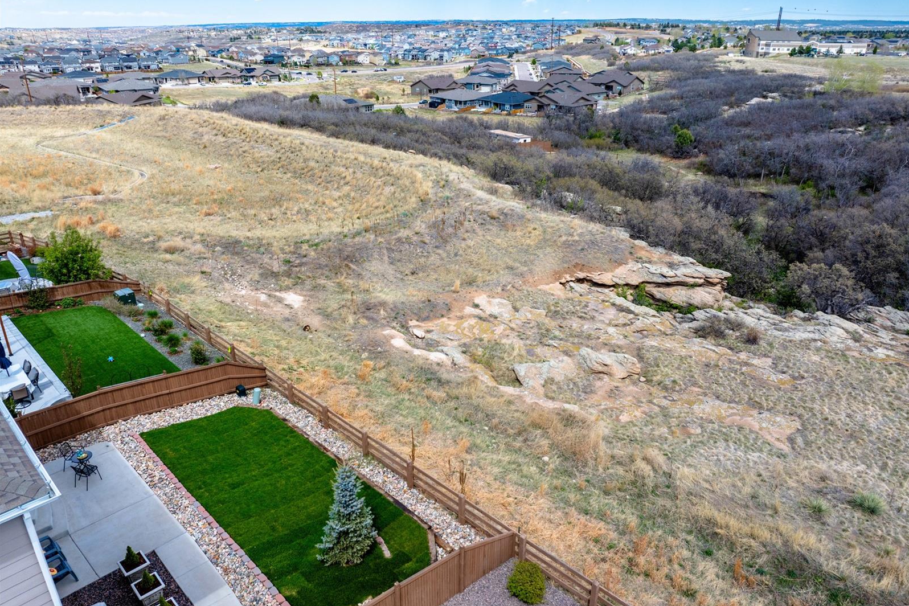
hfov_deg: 71.5
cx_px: 454
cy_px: 294
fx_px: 631
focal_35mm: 25
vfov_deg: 51.3
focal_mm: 12.29
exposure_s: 1/800
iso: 100
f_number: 4
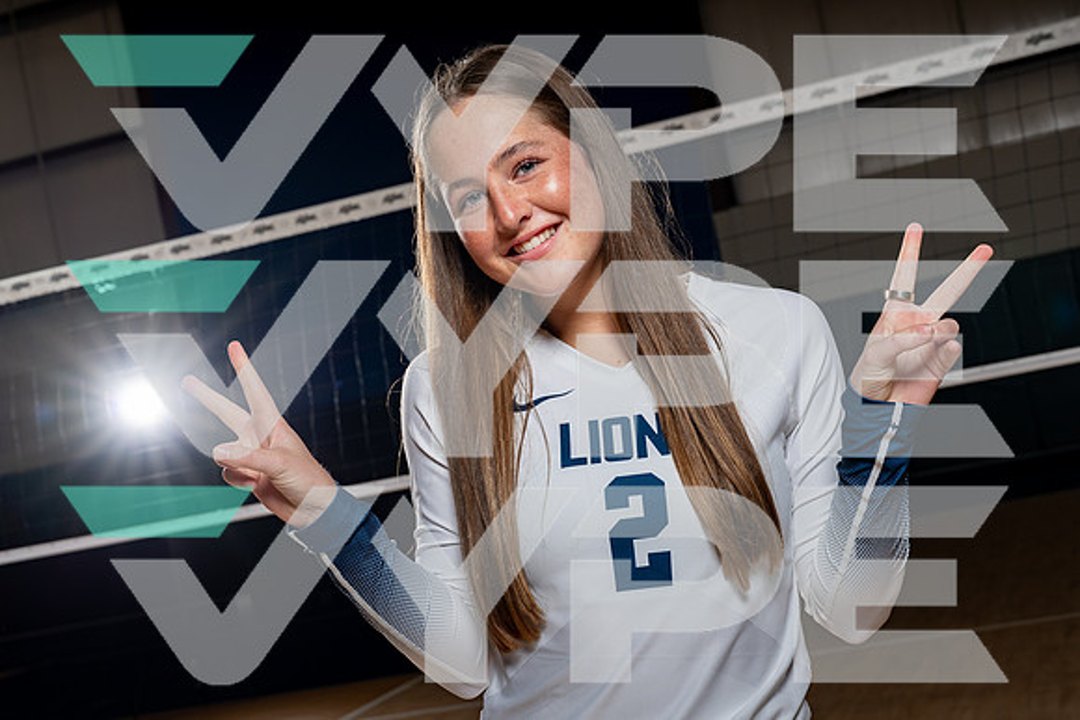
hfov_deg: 35.0
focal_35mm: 57
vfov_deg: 23.8
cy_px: 360
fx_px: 1710
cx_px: 540
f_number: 8
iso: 100
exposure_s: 1/250
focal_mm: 57
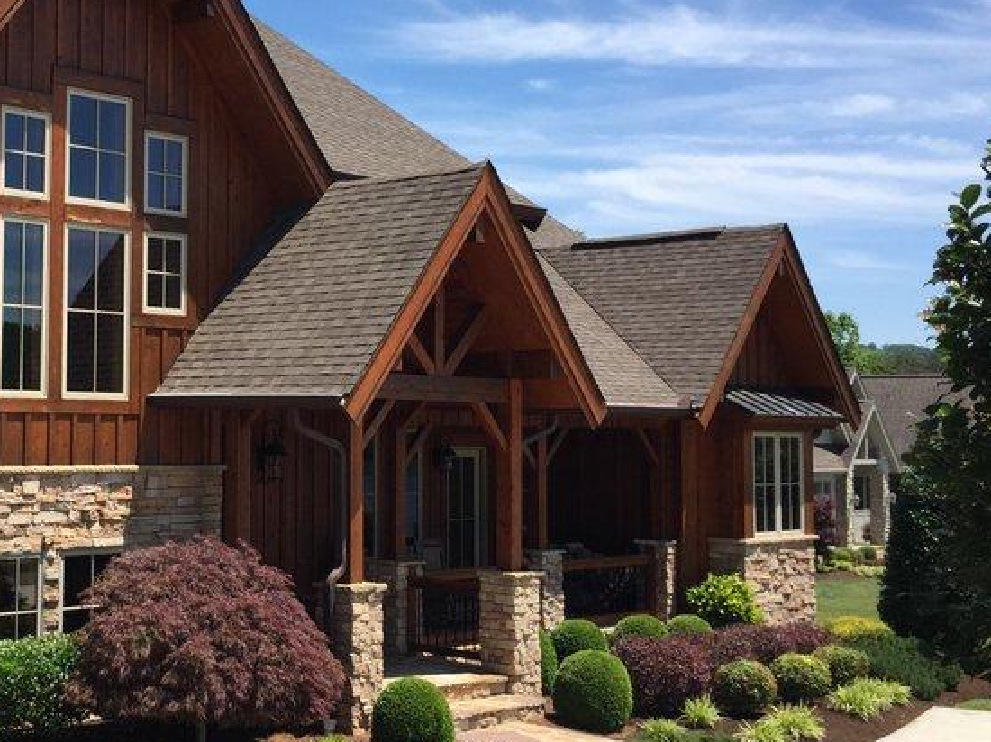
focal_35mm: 54
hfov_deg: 34.0
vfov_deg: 27.0
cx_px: 139
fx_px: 1545
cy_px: 335
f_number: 2.2
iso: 32
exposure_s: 1/1721
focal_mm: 4.15
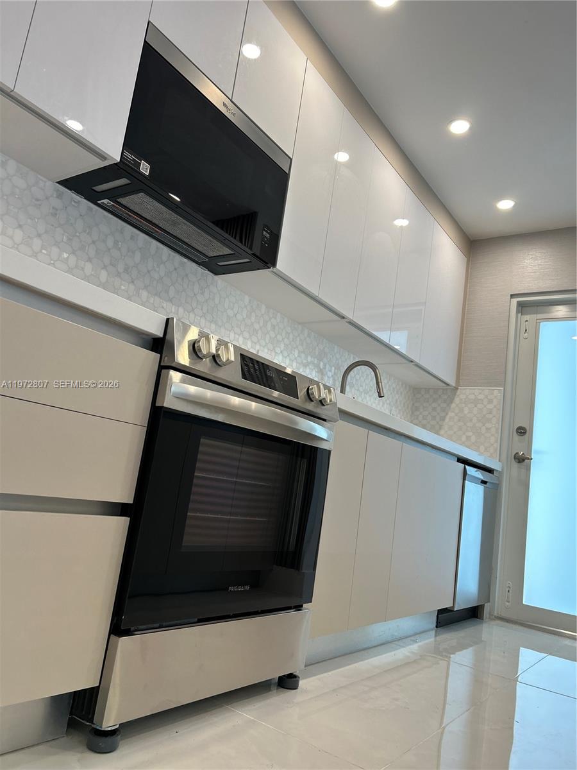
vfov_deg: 67.3
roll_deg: -8.2
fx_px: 578
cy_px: 385
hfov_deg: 53.1
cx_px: 288
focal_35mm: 26
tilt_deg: +11.1
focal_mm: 5.7
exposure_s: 1/120
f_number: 1.5
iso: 64
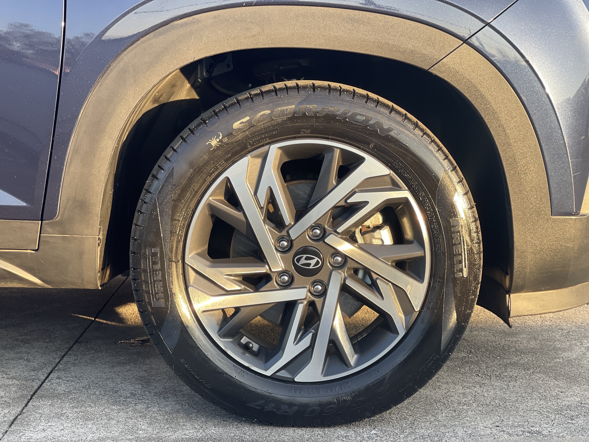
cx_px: 294
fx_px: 1089
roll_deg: -0.6
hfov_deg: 30.3
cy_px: 221
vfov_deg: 22.9
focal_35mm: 64
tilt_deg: -8.0
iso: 40
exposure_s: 1/121
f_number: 2.2
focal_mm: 7.5
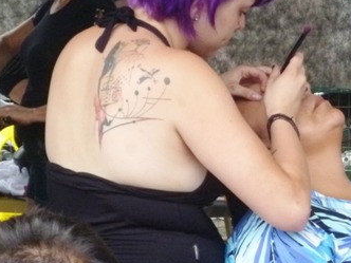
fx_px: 1916
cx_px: 259
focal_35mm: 189
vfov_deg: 7.9
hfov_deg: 10.4
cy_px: 147
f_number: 6.2
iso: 400
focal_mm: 17.5
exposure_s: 1/60
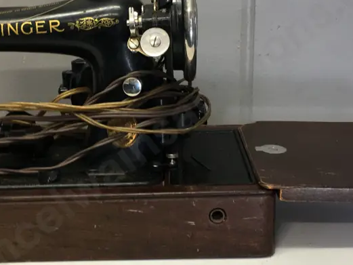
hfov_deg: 33.7
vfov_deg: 25.7
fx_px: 581
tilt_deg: -14.8
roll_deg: +1.3
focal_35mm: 57
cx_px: 157
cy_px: 138
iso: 40
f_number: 2.2
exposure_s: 1/33
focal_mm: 4.15
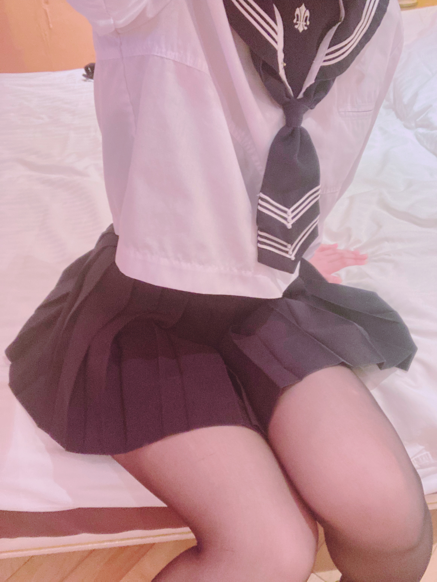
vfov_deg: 56.8
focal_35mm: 32
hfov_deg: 44.2
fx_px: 538
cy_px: 291
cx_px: 218
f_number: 2.2
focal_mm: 2.87
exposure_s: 1/25
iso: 400
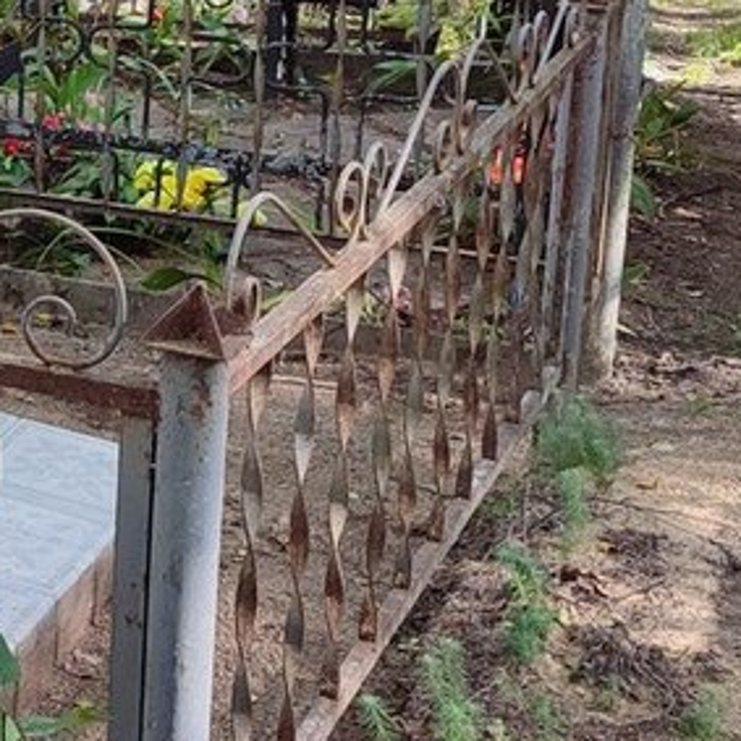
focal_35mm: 80
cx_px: -487
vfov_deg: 21.3
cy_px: 102
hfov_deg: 18.3
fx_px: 1937
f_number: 1.9
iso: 80
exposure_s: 1/100
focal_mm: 6.04
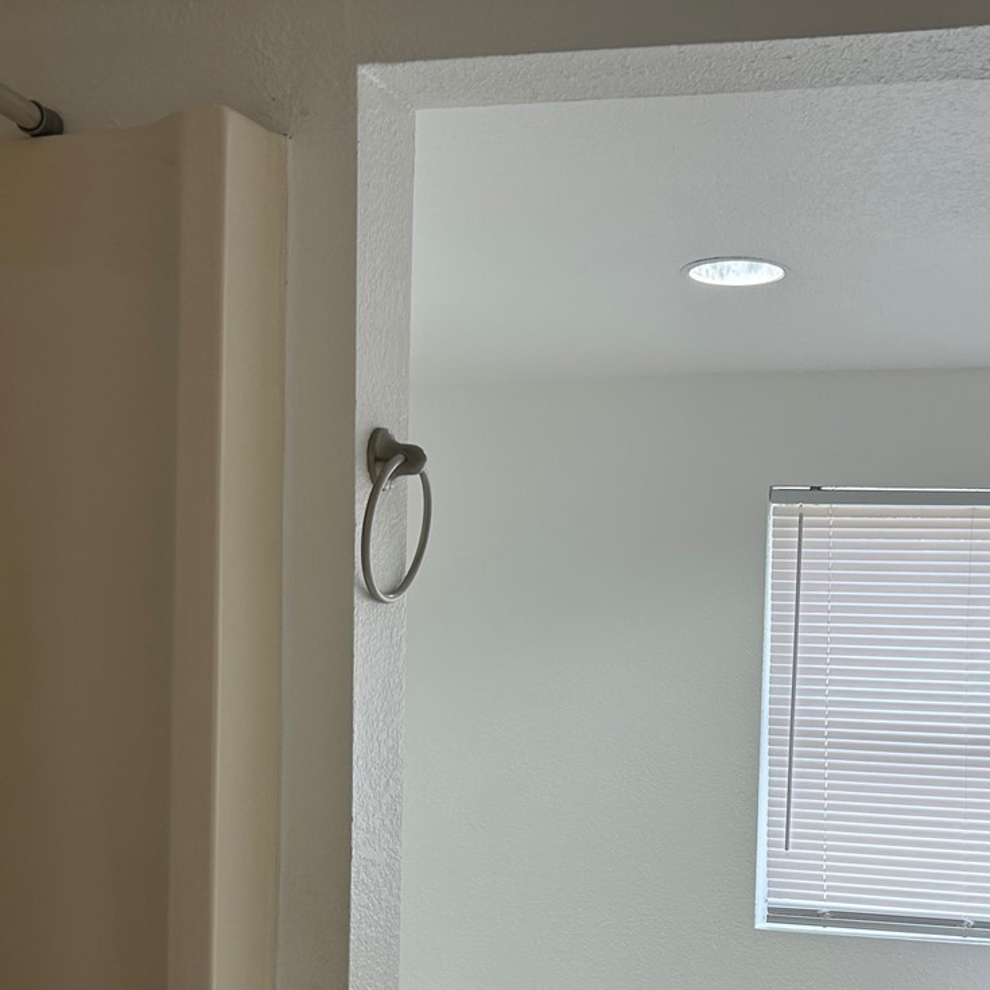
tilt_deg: -4.1
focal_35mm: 50
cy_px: 799
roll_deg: -1.2
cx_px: 690
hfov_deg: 33.6
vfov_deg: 33.0
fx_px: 1618
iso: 40
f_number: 1.5
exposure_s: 1/171
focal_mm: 5.7
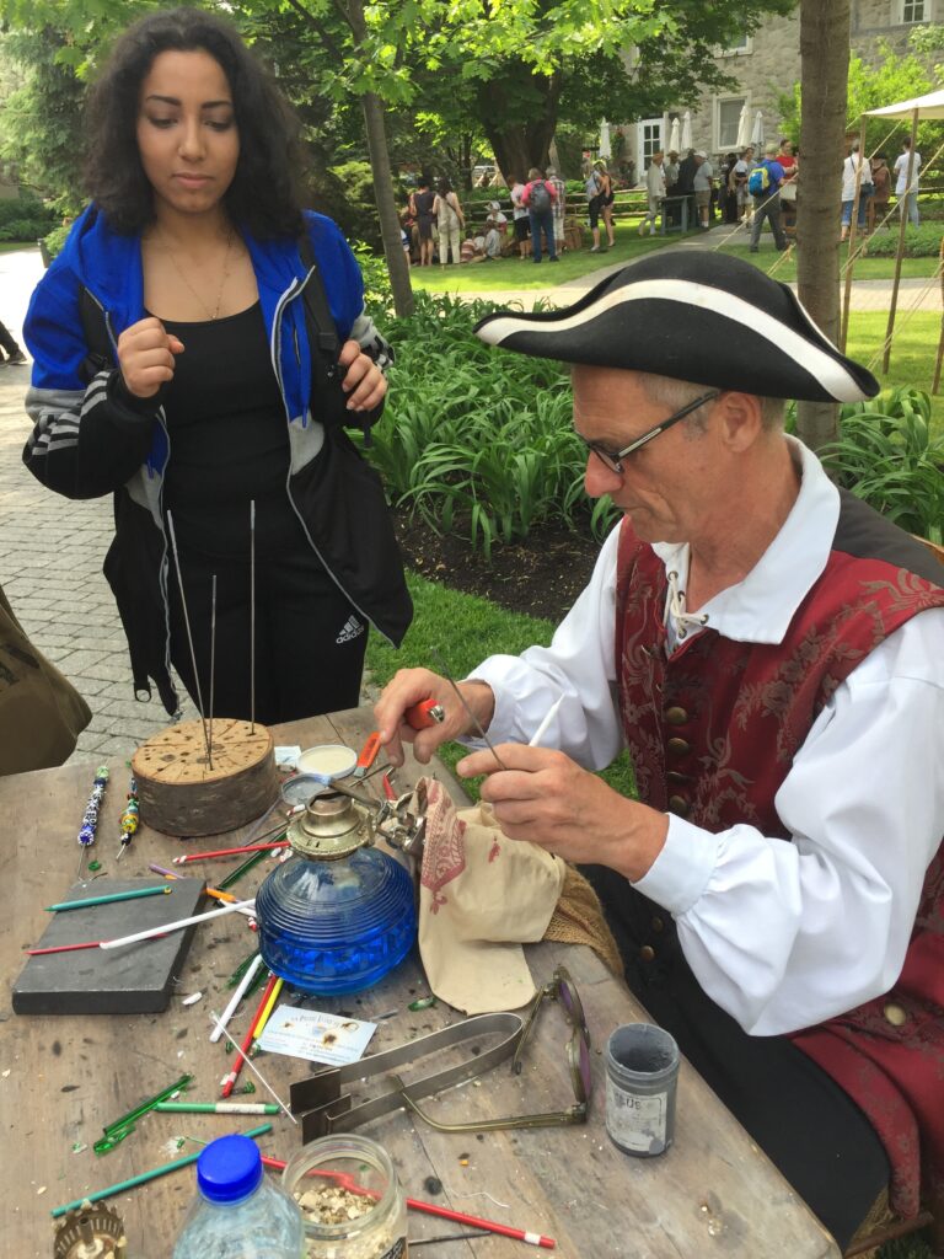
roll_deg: +4.7
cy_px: 630
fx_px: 1054
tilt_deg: -22.0
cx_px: 472
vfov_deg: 61.7
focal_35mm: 29
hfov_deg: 48.2
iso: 32
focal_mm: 4.15
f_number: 2.2
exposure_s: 1/399
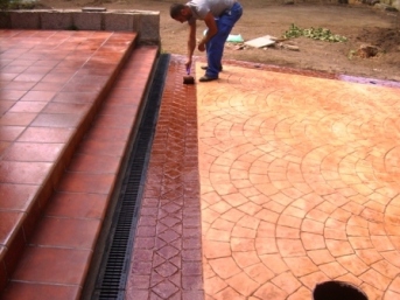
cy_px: 150
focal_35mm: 38
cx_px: 200
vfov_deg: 37.7
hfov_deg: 49.0
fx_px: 439
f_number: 4.6
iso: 50
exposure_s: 1/136
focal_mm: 6.3
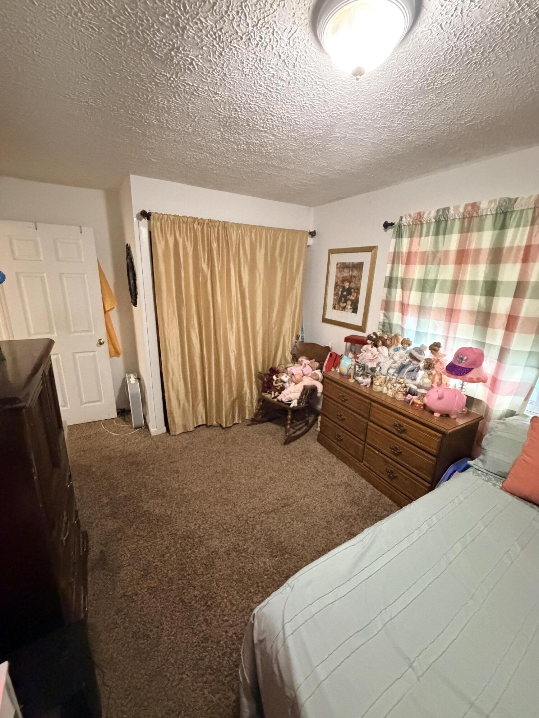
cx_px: 270
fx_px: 291
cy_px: 359
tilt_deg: -15.9
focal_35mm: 14
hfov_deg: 85.7
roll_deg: -2.6
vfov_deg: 102.1
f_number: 2.2
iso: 1250
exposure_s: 1/60
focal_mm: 2.22
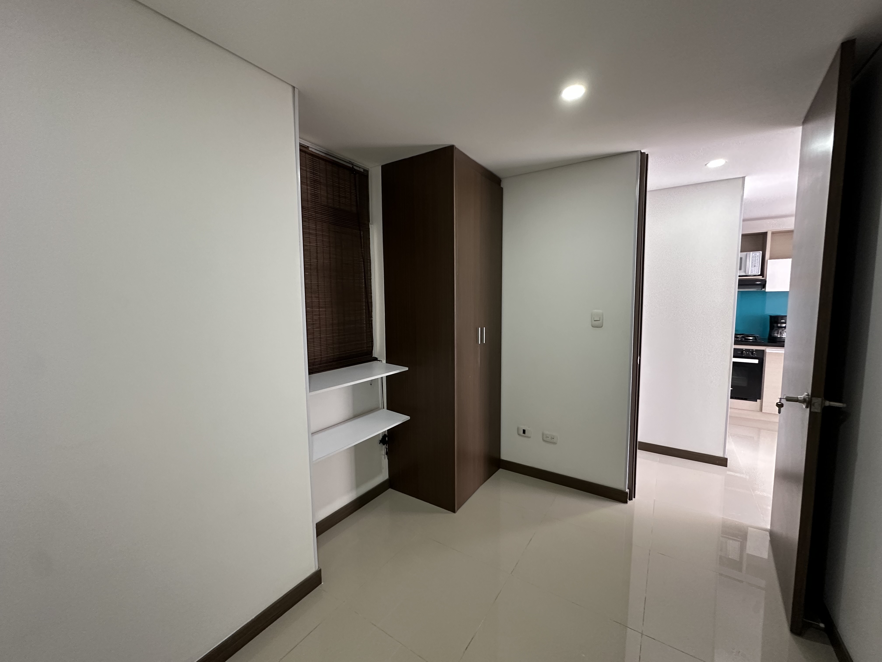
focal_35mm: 14
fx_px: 357
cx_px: 441
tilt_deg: -5.9
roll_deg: +0.5
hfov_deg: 102.1
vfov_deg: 85.7
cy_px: 331
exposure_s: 1/60
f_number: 2.2
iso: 320
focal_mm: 2.22
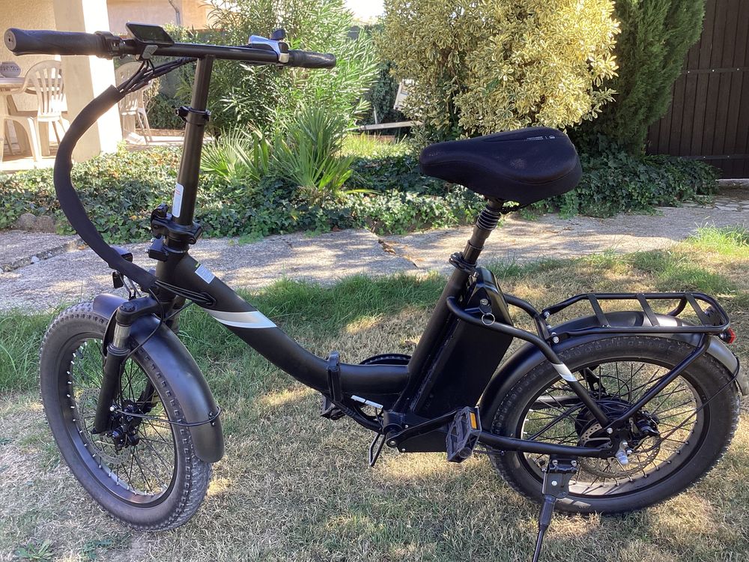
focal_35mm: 31
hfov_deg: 58.4
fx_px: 671
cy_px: 281
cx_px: 374
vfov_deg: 45.4
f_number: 2.4
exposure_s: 1/120
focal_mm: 3.3
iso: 40
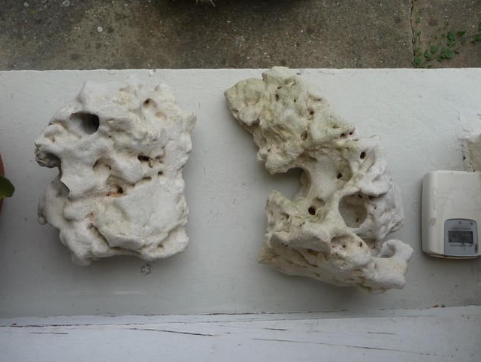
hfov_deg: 58.3
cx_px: 233
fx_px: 431
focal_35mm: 31
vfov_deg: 45.5
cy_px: 183
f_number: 3.3
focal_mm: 4.7
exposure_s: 1/250
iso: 100
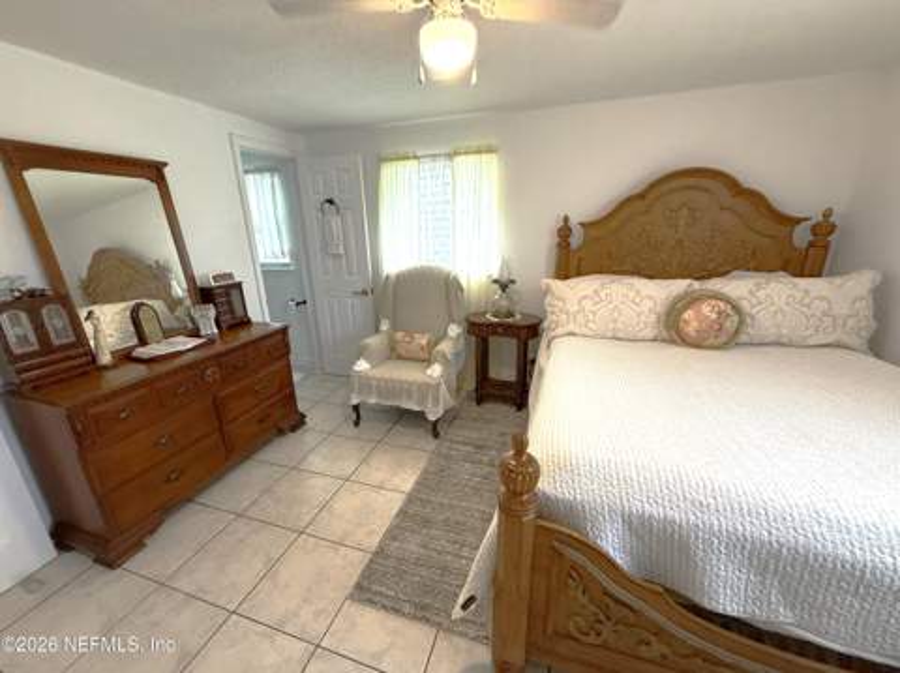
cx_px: 450
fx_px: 364
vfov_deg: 85.6
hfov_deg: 102.1
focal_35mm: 14
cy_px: 336
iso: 320
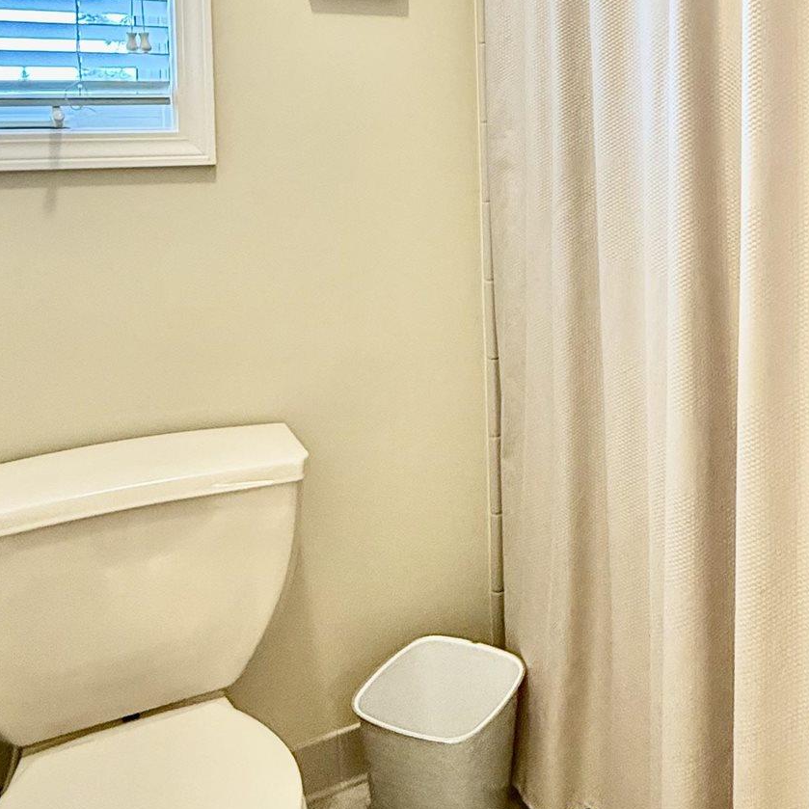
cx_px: 581
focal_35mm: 34
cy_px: 166
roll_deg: +1.1
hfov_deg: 47.1
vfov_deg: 46.0
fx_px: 899
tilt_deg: -2.0
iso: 320
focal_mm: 2.22
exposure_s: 1/60
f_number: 2.2
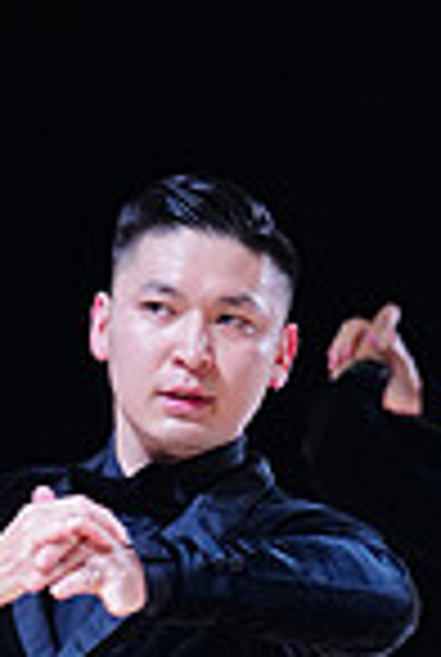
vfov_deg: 4.3
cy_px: 1120
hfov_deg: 2.9
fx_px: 8705
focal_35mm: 476
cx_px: 83
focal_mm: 120
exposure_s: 1/500
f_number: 2.8
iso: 1250
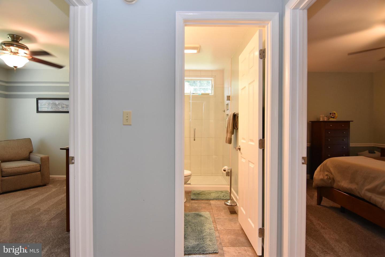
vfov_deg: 67.5
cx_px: 192
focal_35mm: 18
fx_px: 193
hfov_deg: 90.0
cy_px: 128
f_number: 6.3
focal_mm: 12
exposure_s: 1/40
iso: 800
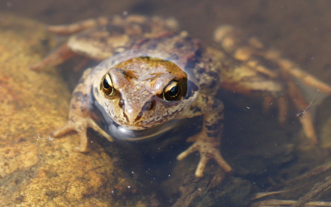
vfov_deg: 8.1
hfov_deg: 13.0
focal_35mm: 162
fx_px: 1457
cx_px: 166
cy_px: 96
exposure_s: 1/250
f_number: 6.3
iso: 200
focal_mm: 105
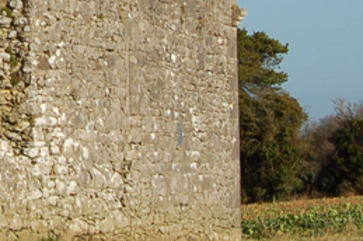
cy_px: -144
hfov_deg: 10.3
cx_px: -189
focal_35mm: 193
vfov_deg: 7.0
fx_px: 1944
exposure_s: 1/320
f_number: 10
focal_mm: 26
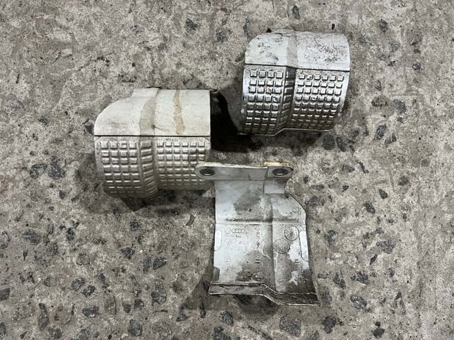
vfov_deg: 53.0
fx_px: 341
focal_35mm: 26
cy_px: 170
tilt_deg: -80.8
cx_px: 227
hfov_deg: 67.3
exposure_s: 1/60
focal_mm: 5.1
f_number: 1.6
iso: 250
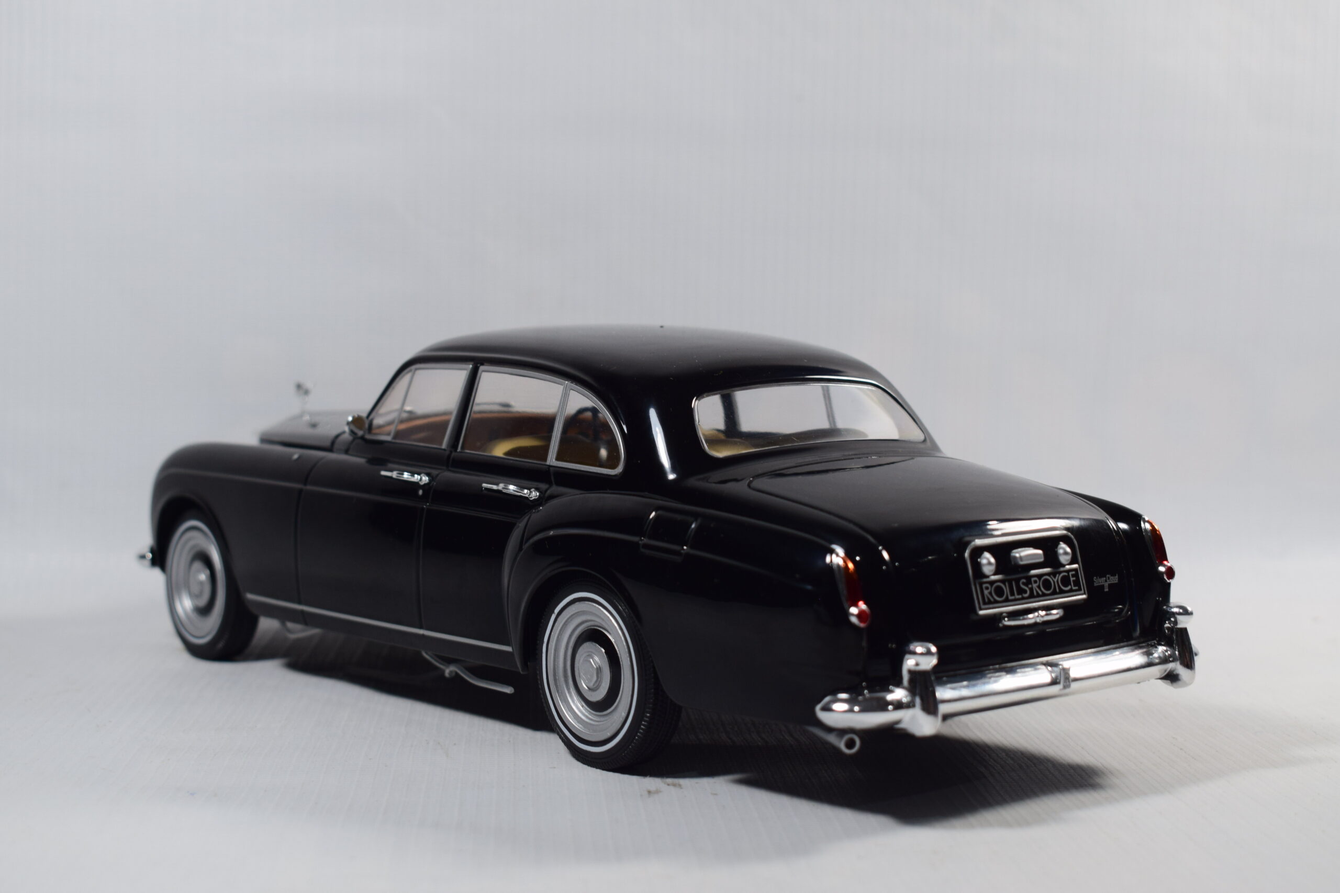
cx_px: 670
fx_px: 2122
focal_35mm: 57
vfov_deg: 23.8
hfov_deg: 35.1
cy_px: 446
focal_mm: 38
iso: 400
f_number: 8
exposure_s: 1/50
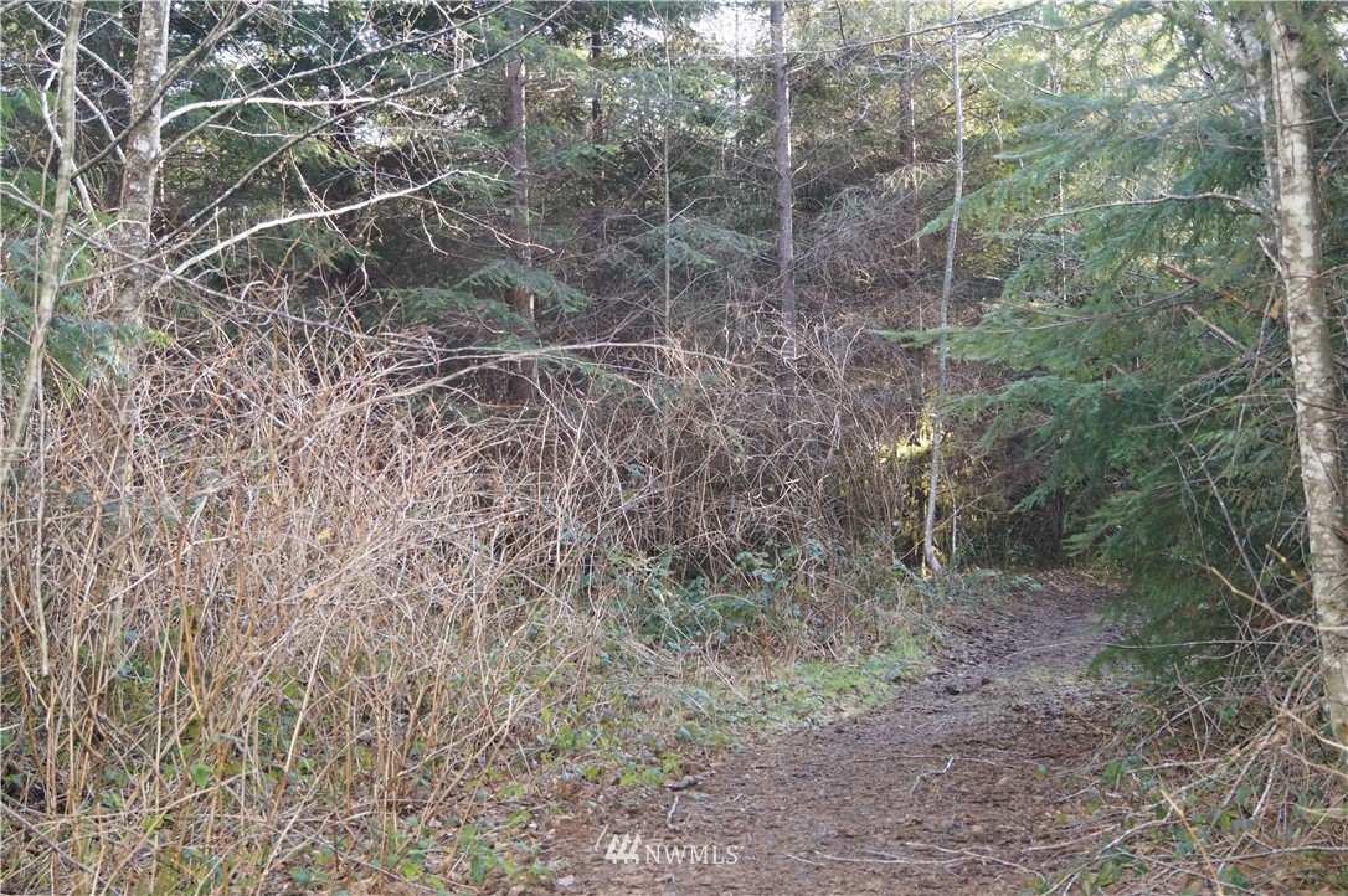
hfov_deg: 43.6
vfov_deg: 29.8
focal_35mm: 45
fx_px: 1683
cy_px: 448
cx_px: 674
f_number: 4.5
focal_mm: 30
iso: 1250
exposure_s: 1/160
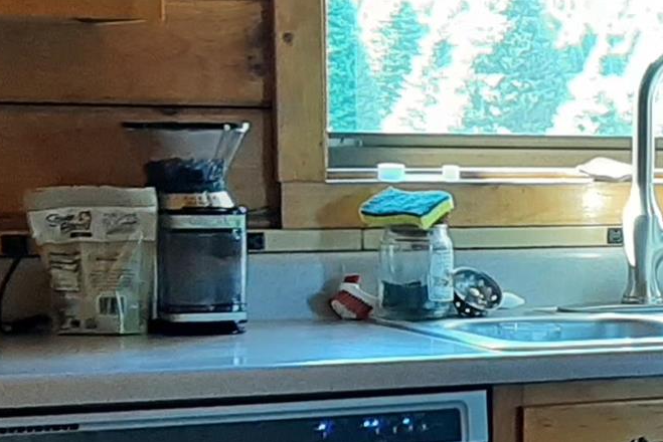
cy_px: 336
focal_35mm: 126
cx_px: 1146
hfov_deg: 14.5
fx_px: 2321
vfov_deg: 10.9
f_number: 1.7
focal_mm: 3.93
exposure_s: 1/50
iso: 100
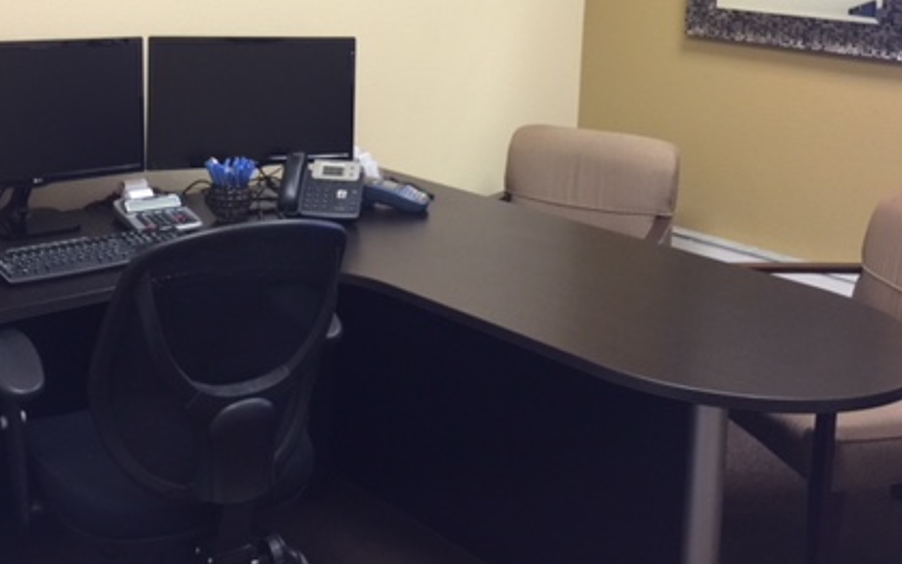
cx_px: 379
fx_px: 1156
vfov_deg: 26.5
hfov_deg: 42.5
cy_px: 52
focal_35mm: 47
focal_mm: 4.15
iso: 40
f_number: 2.2
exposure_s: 1/15
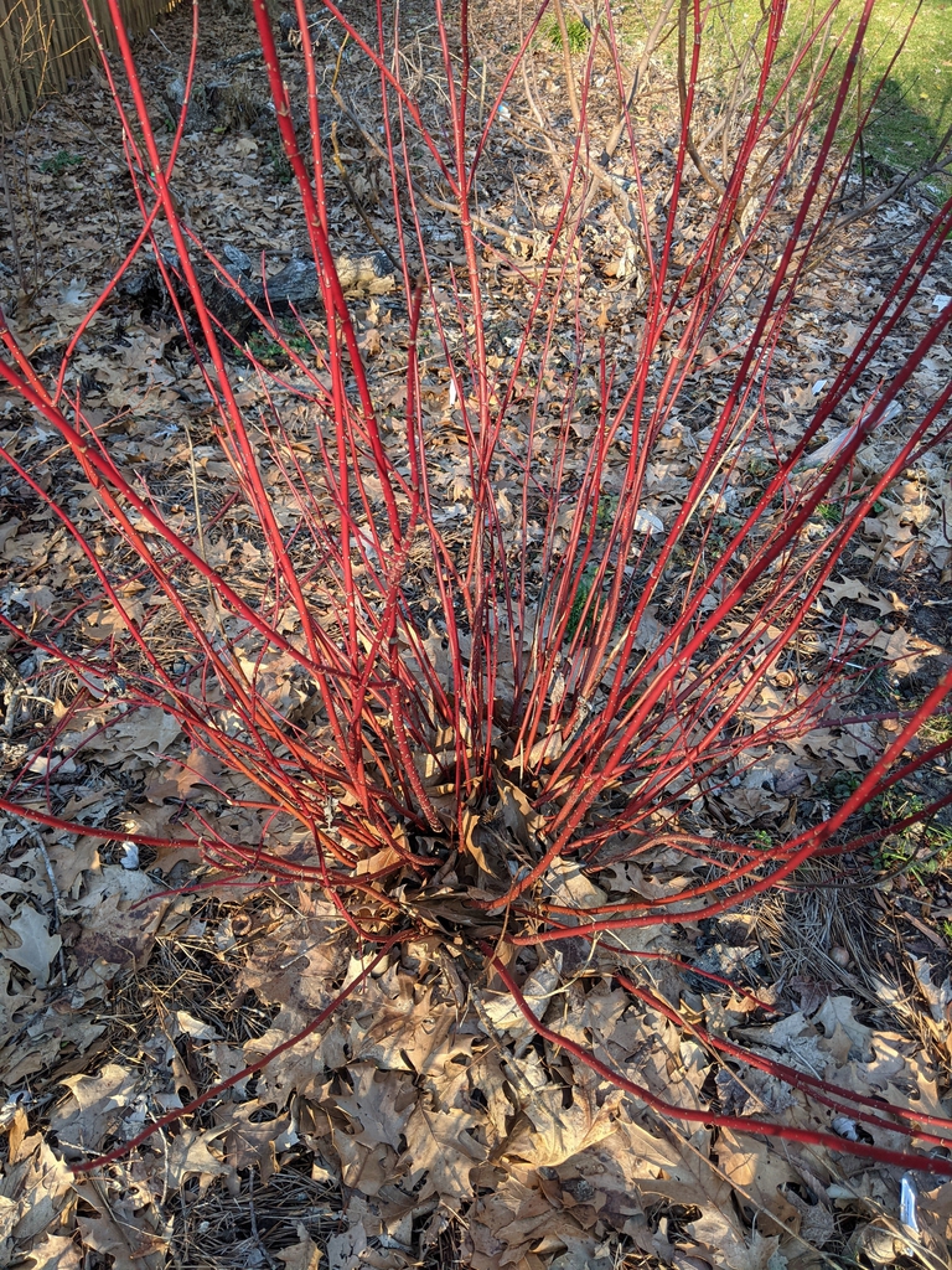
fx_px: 990
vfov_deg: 65.3
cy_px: 635
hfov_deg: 51.4
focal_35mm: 27
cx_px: 476
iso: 44
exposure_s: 1/241
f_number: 1.8
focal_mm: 4.44
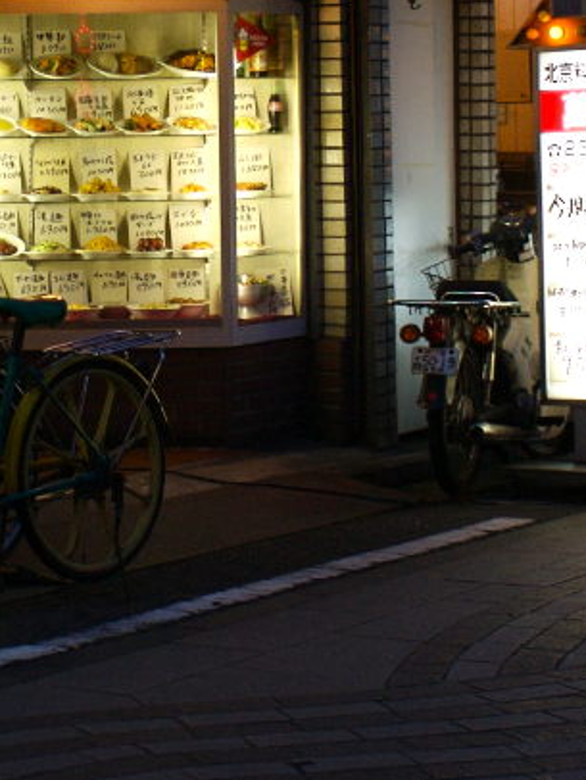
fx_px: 1601
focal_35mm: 71
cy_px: 142
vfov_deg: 26.8
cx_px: -25
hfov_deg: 20.0
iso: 400
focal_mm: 20
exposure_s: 1/25
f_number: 4
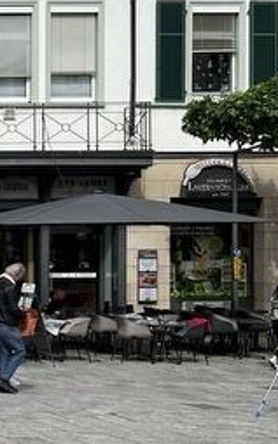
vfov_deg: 25.8
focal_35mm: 80
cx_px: -383
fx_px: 969
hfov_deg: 12.7
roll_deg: -0.4
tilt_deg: -0.6
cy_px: 248
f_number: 1.78
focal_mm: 6.86
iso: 80
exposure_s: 1/7576
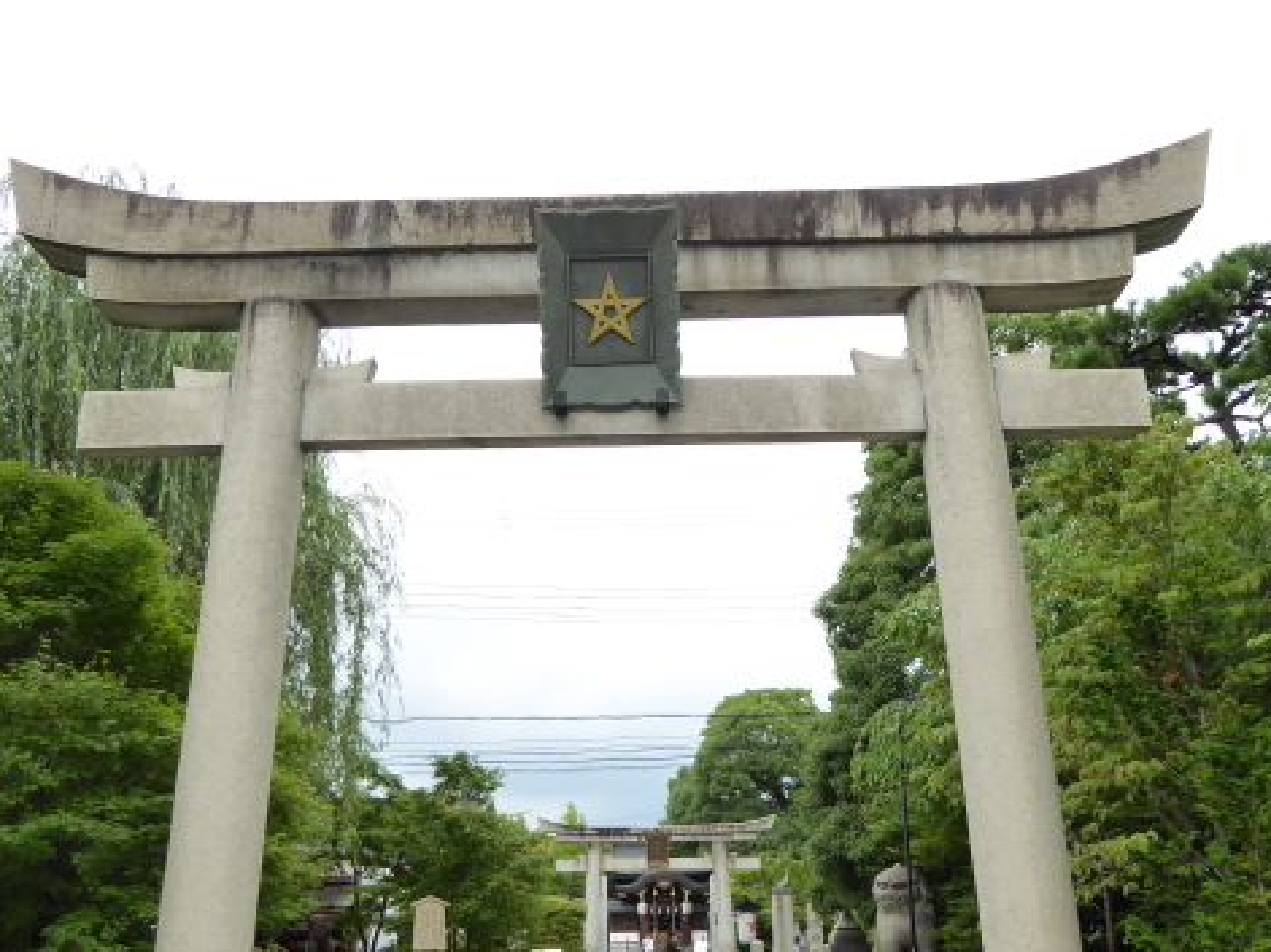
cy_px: 607
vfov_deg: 41.4
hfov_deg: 54.0
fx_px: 1248
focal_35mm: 34
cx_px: 642
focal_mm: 4.3
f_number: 3.3
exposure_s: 1/125
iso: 125
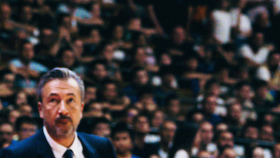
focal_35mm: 242
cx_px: -68
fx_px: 1797
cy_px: -12
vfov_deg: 5.0
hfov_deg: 8.8
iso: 3200
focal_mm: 70
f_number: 3.5
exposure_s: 1/1250
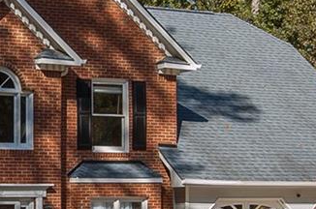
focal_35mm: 132
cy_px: 79
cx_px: 15
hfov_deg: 15.3
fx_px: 1156
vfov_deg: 10.3
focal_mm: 28
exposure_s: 1/250
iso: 200
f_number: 8
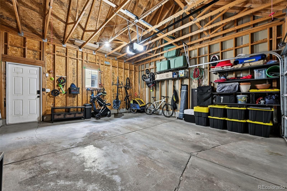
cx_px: 144
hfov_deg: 104.3
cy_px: 96
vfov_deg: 81.2
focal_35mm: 14
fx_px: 112
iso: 400
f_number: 11
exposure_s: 1/1.25
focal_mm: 14
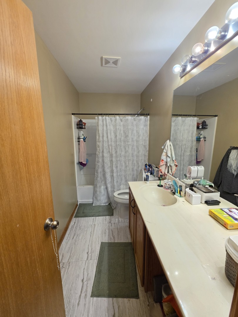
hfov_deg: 89.9
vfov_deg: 106.2
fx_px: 119
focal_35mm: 13
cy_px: 158
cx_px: 119
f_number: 1.9
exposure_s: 1/120
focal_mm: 2.2
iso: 125
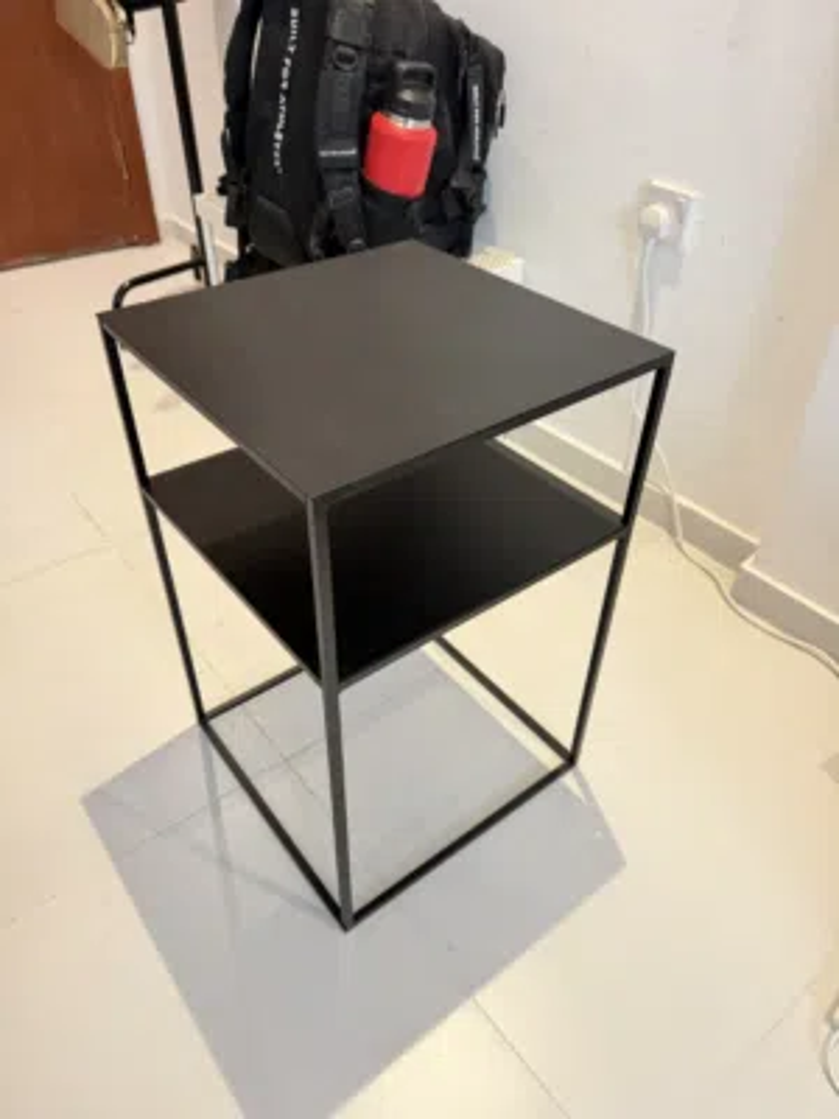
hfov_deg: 56.8
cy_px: 560
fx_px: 776
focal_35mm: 24
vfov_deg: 71.6
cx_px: 420
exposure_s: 1/50
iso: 500
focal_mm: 6.76
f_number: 1.78
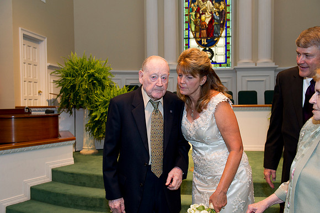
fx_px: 338
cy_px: 106
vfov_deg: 35.0
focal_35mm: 38
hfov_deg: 50.7
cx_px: 160
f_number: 4.5
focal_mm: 38
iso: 1600
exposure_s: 1/60
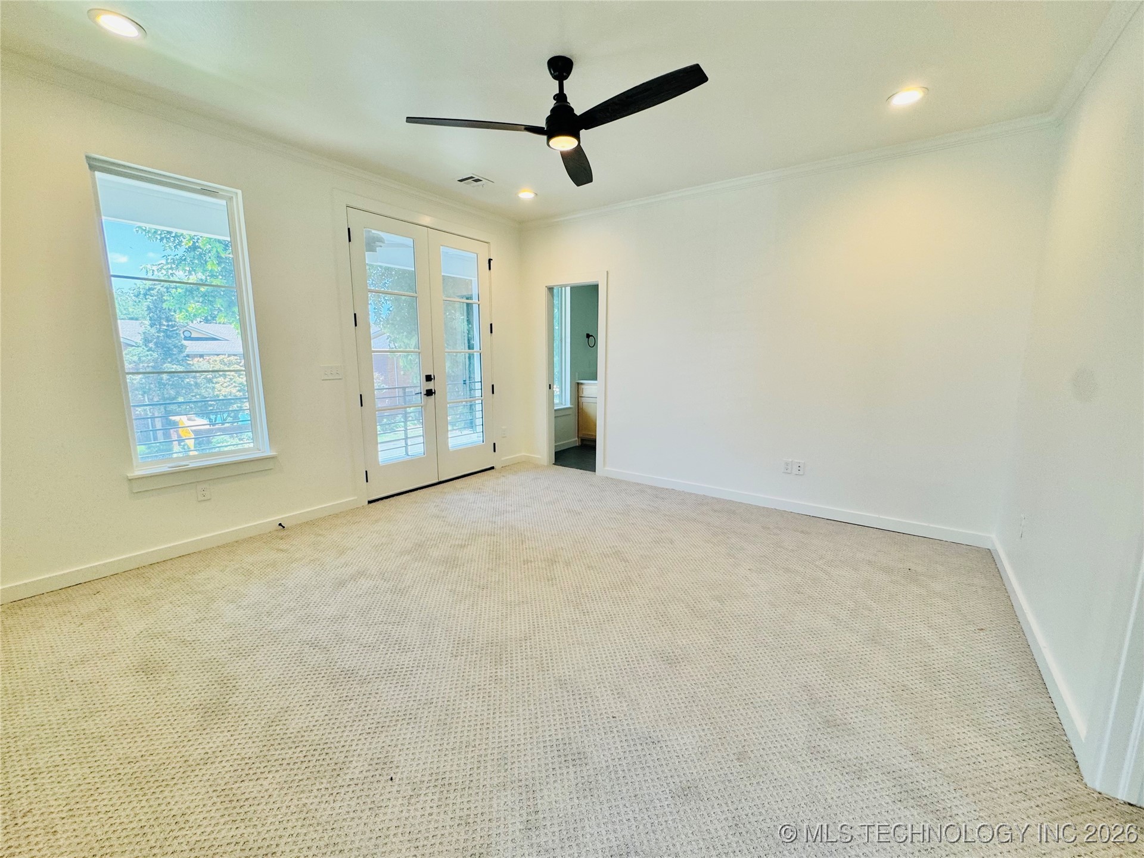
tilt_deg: -10.9
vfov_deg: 85.7
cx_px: 572
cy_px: 429
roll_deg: -0.6
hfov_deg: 102.1
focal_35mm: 14
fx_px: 463
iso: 80
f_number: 2.2
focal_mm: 2.22
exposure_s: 1/120
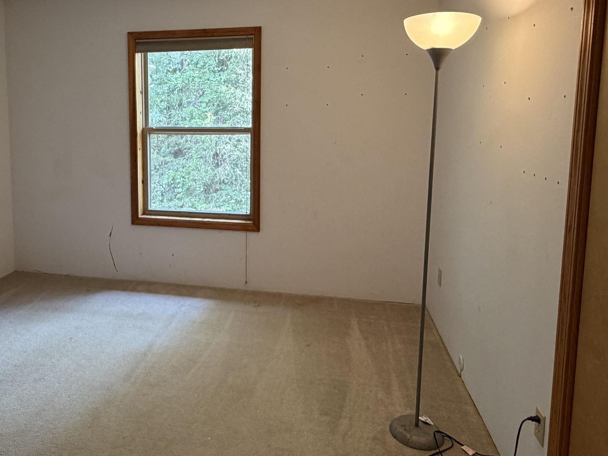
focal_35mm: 29
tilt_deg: -6.5
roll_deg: +0.9
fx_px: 509
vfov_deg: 47.7
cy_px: 169
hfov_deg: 60.4
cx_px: 208
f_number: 2.2
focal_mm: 2.22
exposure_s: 1/60
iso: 250
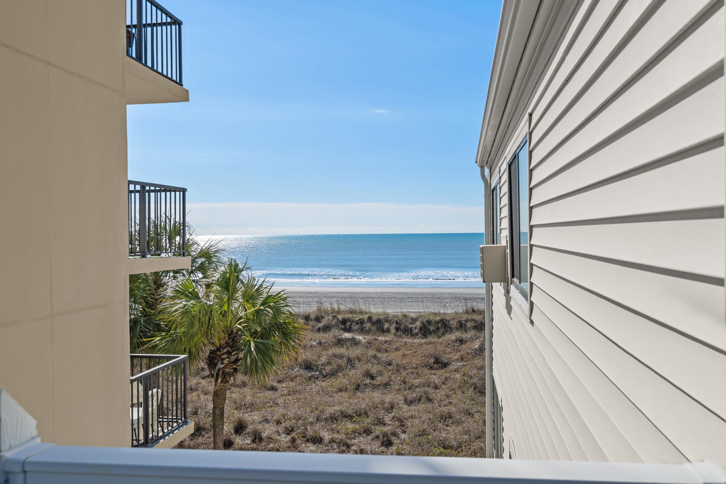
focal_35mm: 29
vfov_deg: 45.0
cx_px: 363
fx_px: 585
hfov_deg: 63.7
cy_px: 242
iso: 160
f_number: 8
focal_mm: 29
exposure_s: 1/250
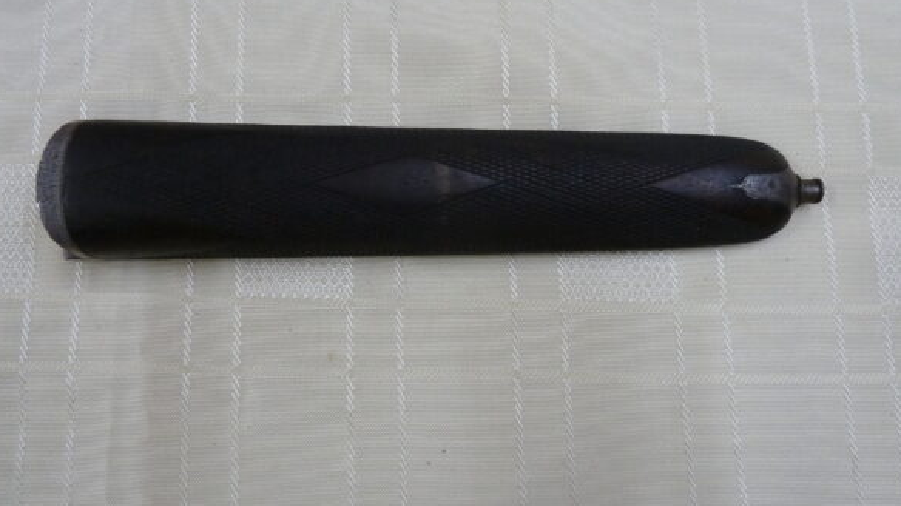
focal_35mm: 28
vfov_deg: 41.4
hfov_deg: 67.9
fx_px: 669
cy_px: 239
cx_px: 444
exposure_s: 1/30
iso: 250
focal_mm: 4.1
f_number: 3.3
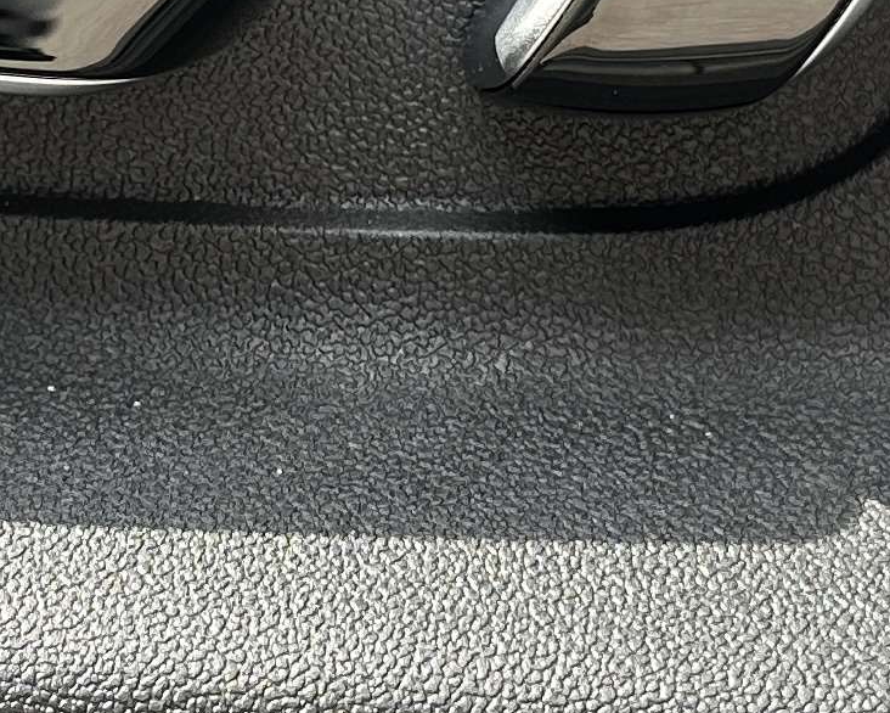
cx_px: 310
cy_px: 116
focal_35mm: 129
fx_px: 3399
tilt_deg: -18.7
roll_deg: +2.1
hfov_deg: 14.9
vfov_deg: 11.9
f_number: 1.78
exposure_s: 1/414
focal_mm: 6.86
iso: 80
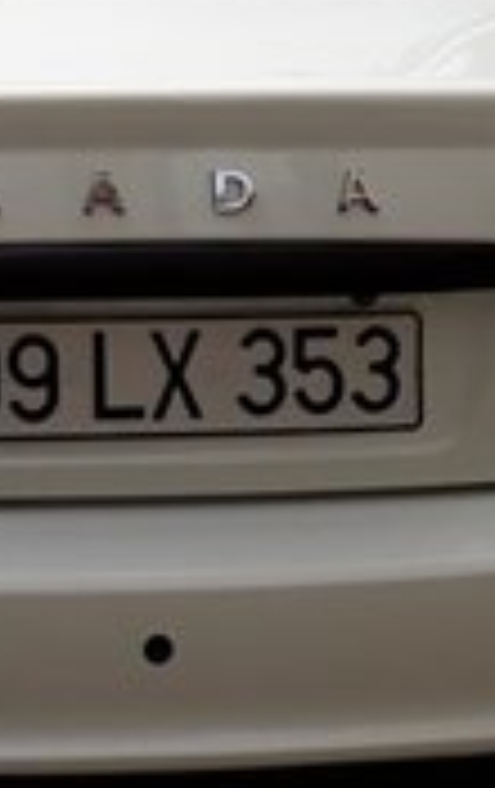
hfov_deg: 16.0
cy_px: -68
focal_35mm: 81
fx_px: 1741
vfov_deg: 23.9
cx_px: 86
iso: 40
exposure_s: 1/2028
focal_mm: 3.6
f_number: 1.9
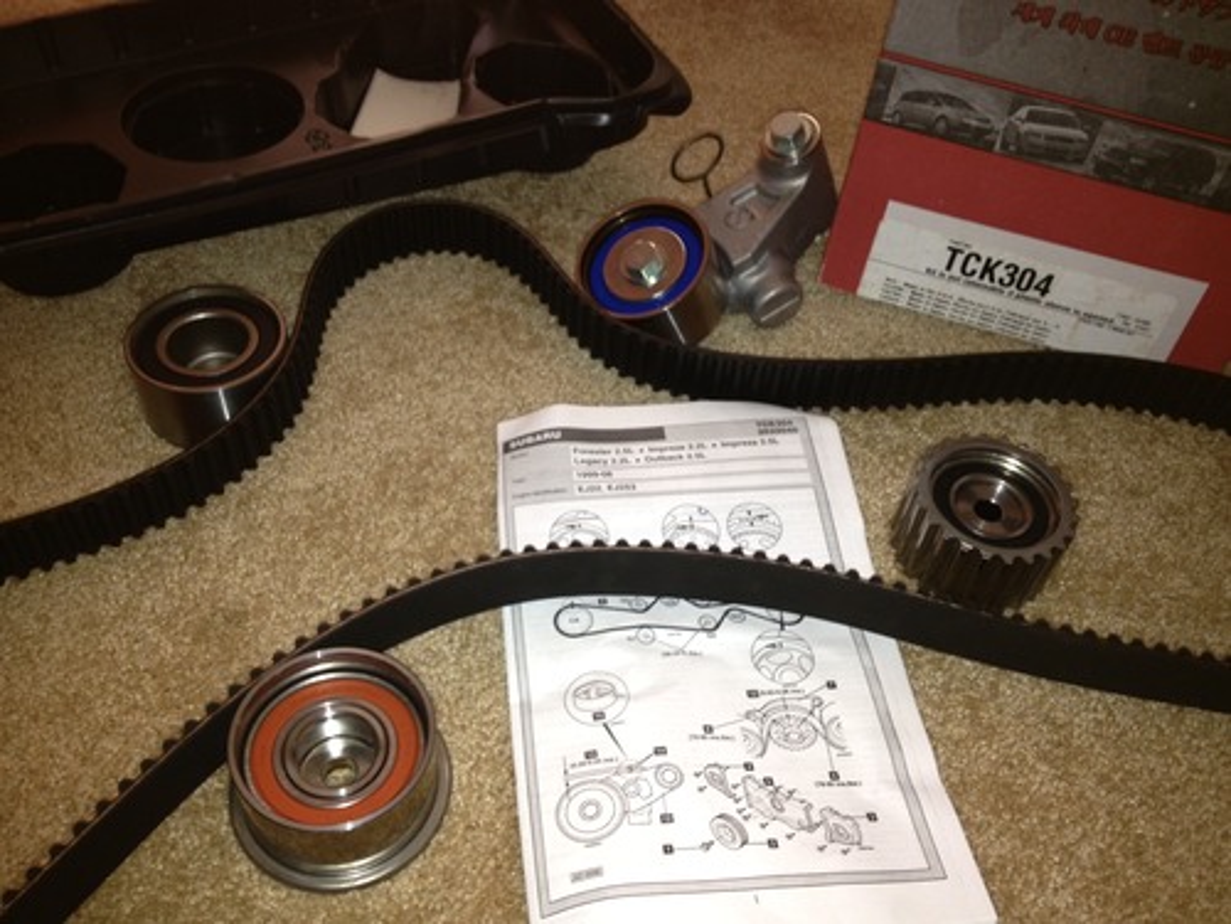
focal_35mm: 35
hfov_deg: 52.6
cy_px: 462
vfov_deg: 40.7
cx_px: 616
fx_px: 1245
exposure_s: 1/20
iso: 64
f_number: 2.4
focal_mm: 4.28
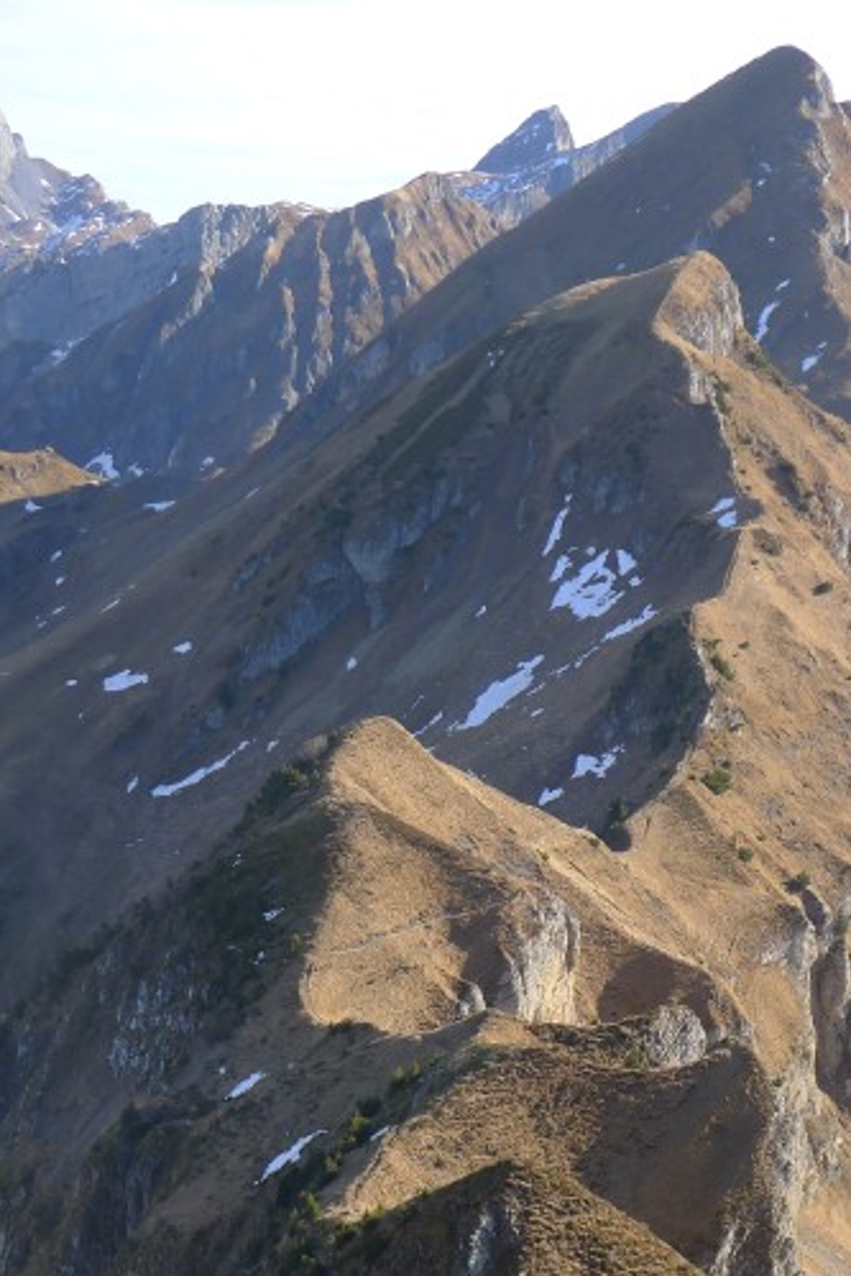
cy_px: 992
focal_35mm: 69
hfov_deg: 19.7
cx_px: 493
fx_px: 2445
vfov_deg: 28.7
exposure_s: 1/500
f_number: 2.8
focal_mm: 9.2
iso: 80
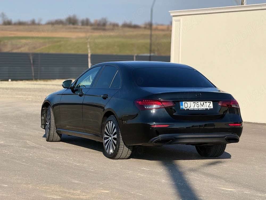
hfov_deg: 16.4
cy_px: 100
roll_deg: -1.5
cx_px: 133
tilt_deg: -1.1
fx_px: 922
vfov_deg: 12.3
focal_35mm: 120
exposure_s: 1/880
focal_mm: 15.66
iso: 64
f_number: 2.8
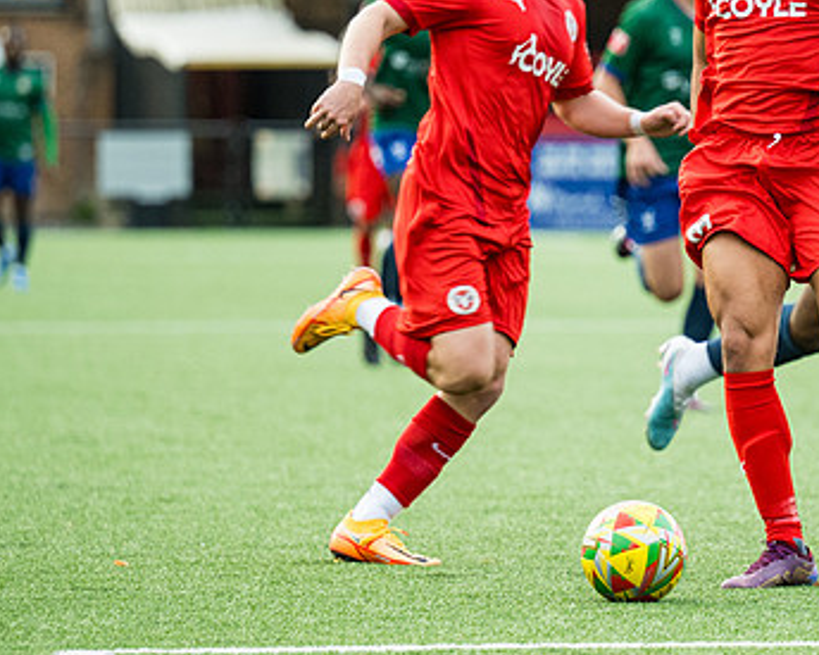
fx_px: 9572
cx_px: 645
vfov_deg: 3.9
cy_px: 258
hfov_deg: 4.9
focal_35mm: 395
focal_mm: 150
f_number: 2.8
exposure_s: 1/640
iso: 800
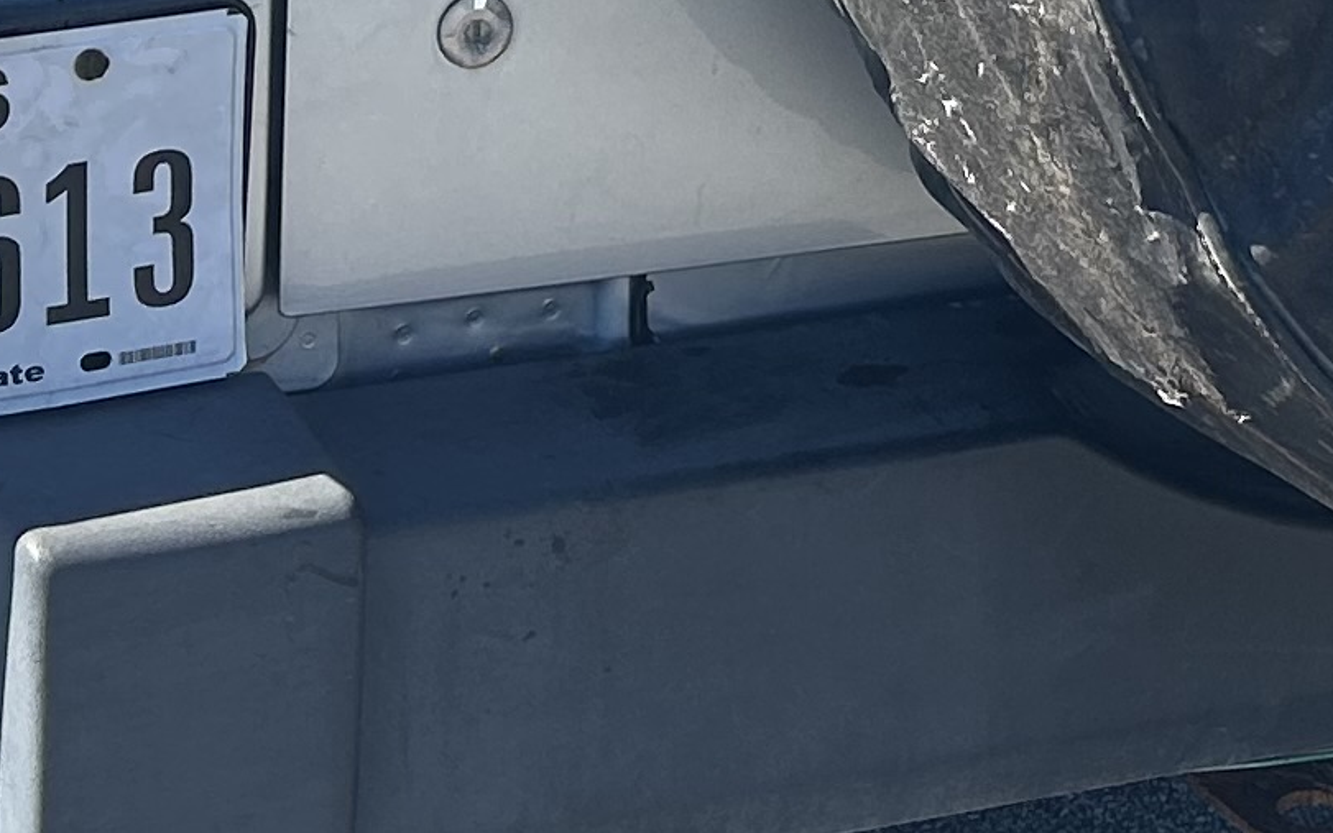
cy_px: -518
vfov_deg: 9.2
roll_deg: -2.7
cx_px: 976
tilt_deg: -14.1
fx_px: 4977
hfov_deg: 15.2
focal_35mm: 137
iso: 50
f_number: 1.5
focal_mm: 5.7
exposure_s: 1/1808
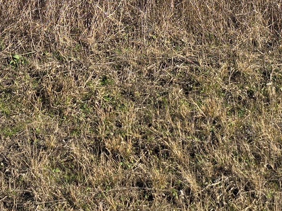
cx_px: 60
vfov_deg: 16.5
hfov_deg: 23.8
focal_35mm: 81
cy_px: -113
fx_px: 660
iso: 12
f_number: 1.7
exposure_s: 1/816
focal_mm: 6.3
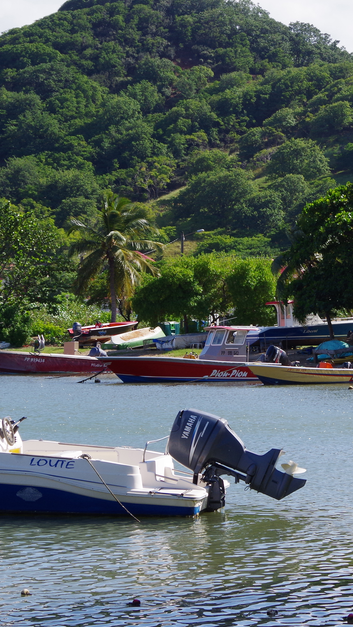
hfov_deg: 8.9
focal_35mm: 136
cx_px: 347
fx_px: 2263
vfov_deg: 15.8
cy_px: 281
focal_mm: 50
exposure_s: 1/200
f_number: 11
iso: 200
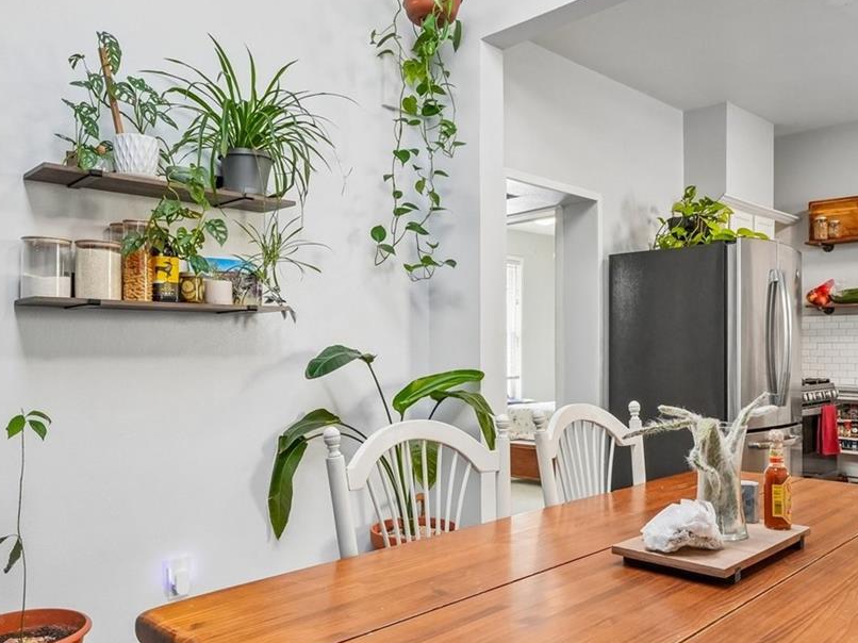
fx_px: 719
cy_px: 342
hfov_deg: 61.7
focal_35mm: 29
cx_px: 445
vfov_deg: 48.2
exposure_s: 1/30
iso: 800
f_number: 8
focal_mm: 10
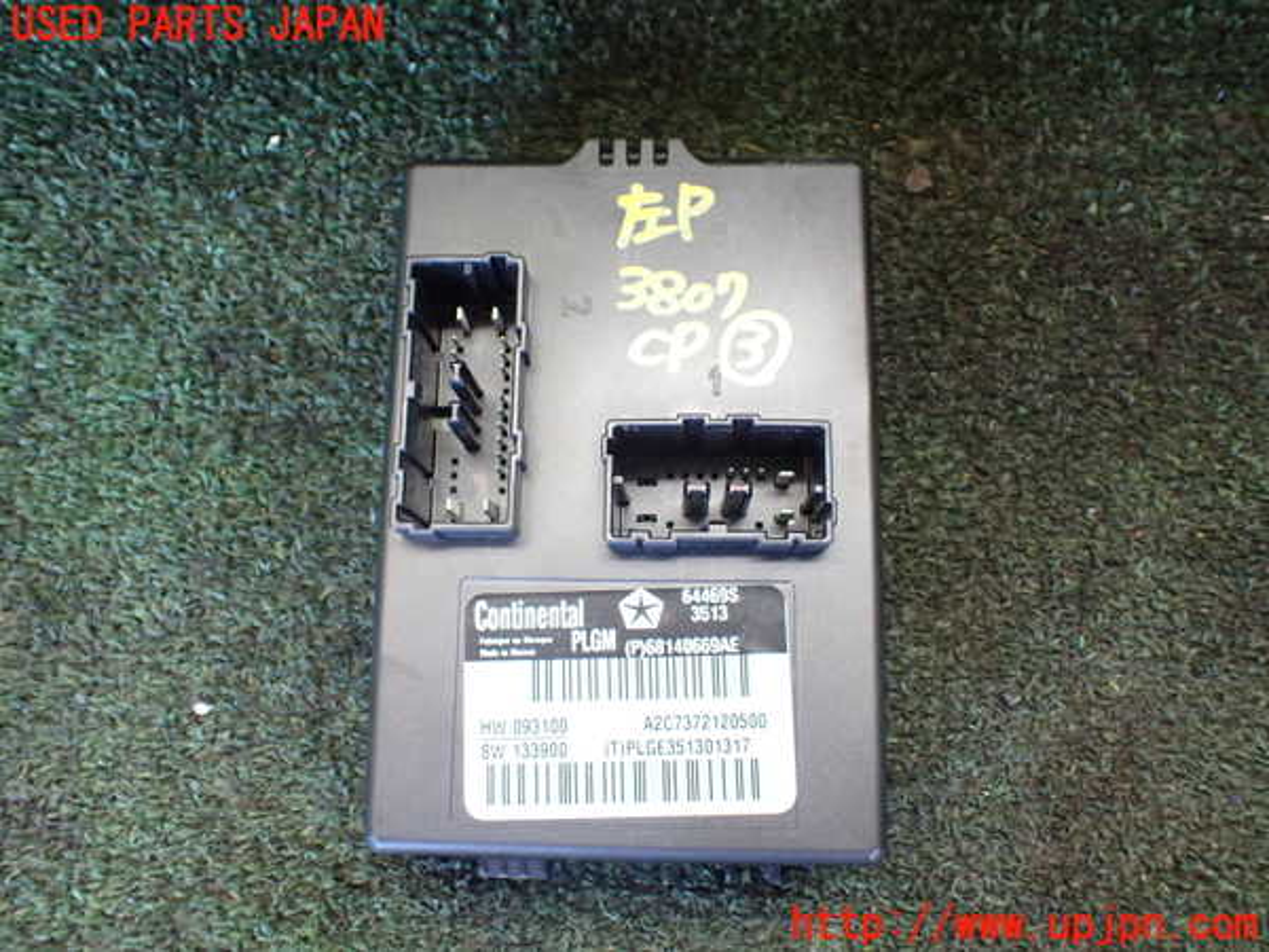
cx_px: 634
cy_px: 476
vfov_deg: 46.8
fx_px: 1100
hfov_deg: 60.0
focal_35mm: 30
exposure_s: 1/125
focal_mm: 5.4
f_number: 2.3
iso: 640
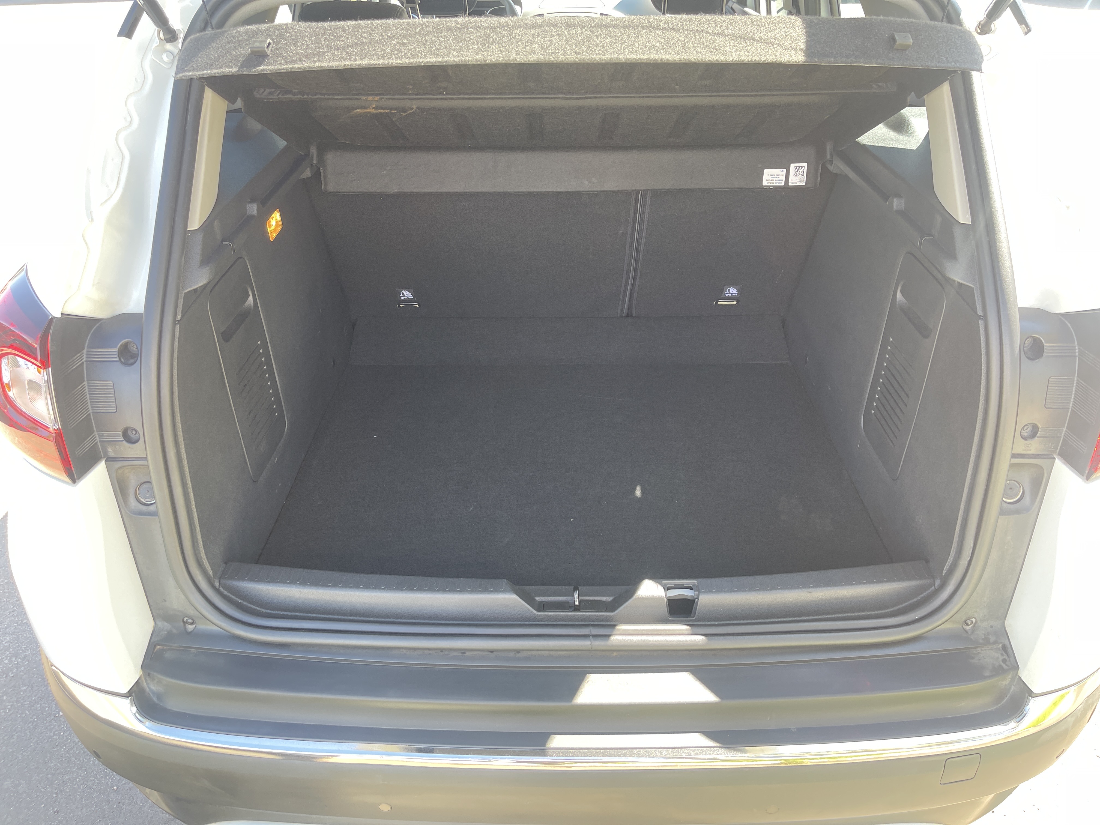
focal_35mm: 25
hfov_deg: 69.4
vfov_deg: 54.9
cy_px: 412
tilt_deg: -29.9
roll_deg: +1.6
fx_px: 794
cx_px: 550
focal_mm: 5.1
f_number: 1.6
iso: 80
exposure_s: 1/121
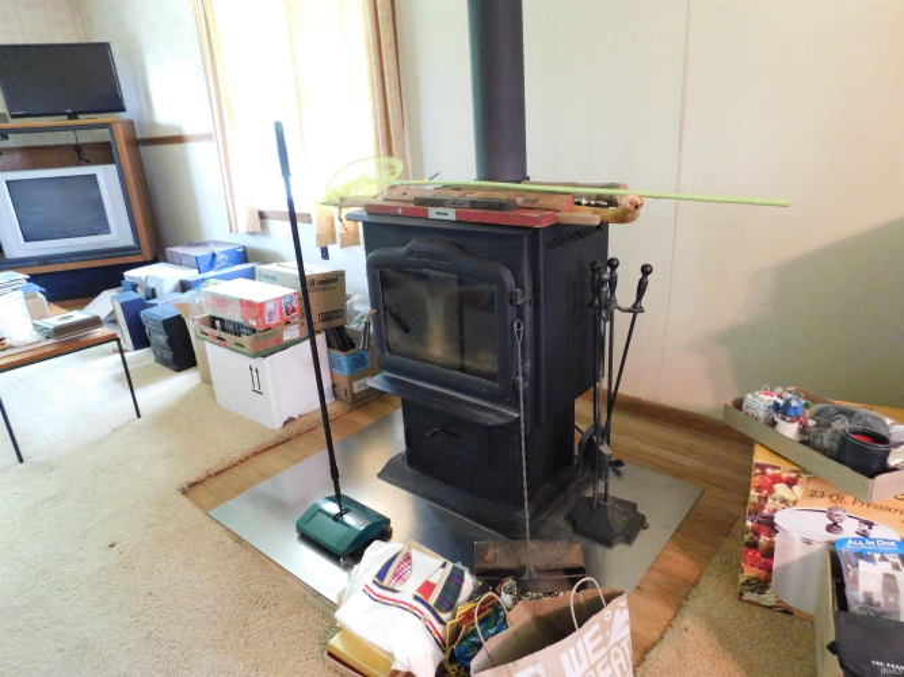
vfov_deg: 58.9
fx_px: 601
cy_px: 338
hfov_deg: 73.9
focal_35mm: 23
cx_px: 452
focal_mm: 4
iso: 800
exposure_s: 1/6
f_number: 3
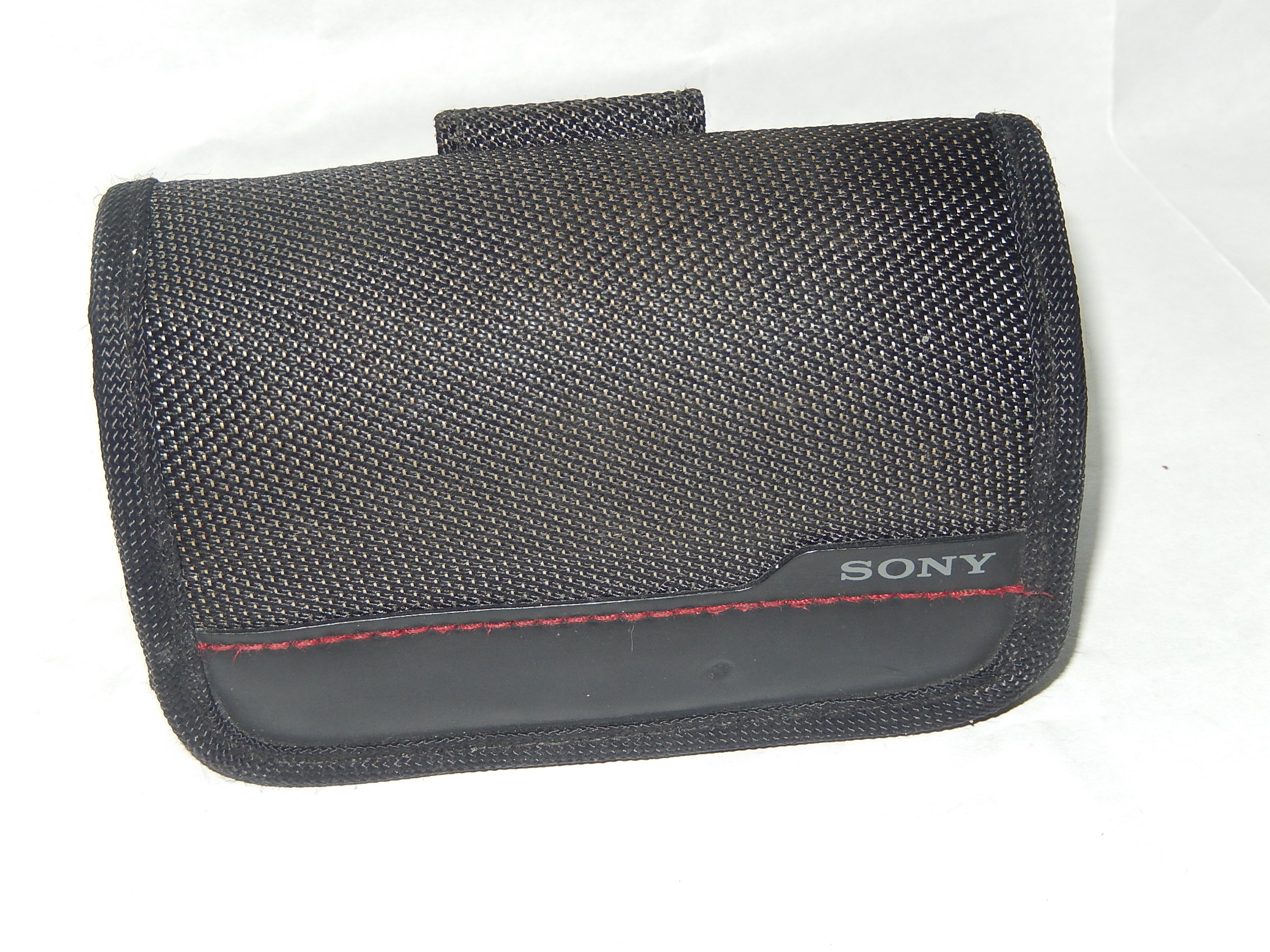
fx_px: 2128
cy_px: 476
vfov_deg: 25.2
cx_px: 635
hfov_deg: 33.2
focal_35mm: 58
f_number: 9.2
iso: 200
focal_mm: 10.4
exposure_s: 1/30
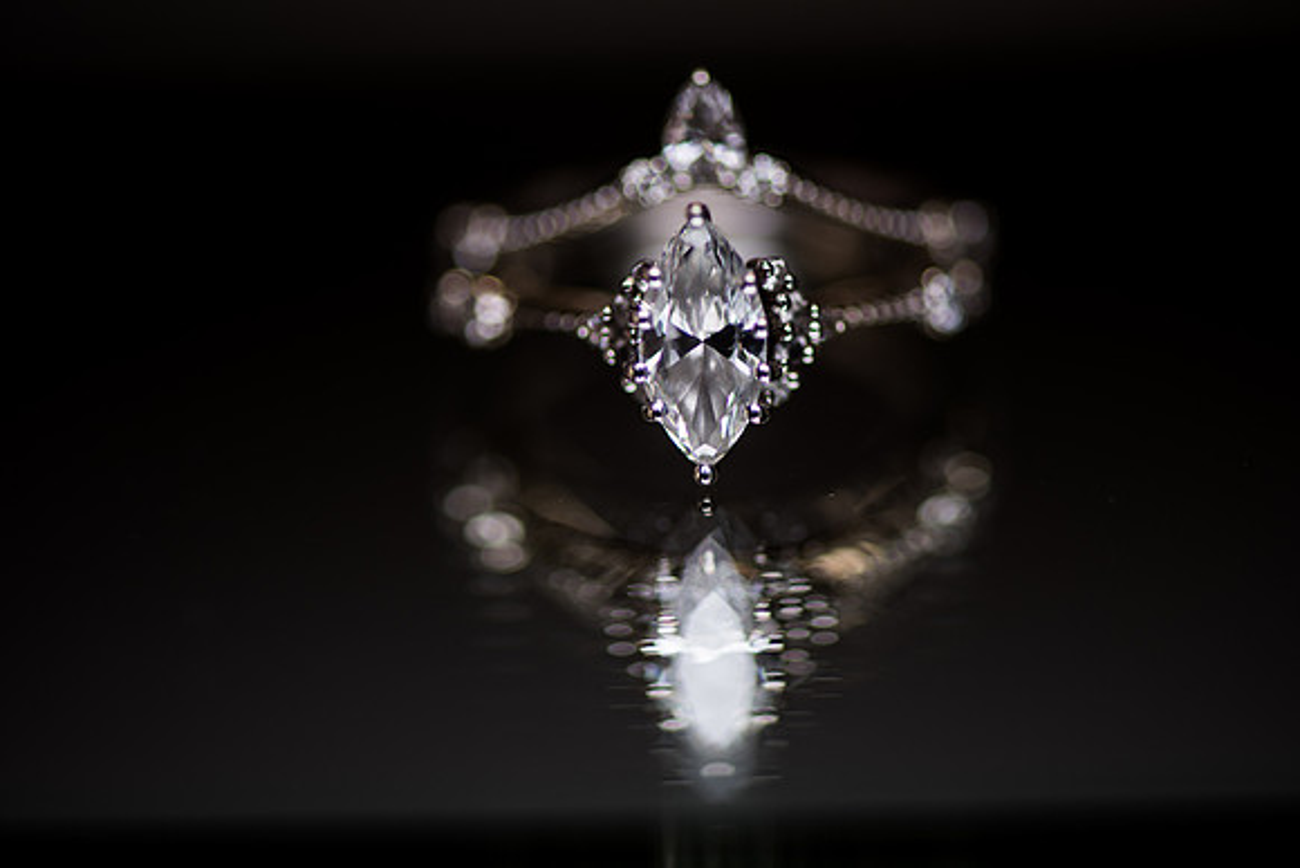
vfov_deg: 13.0
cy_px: 434
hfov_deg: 19.5
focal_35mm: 105
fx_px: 3792
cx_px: 650
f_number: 4
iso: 100
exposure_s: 1/200
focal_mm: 105
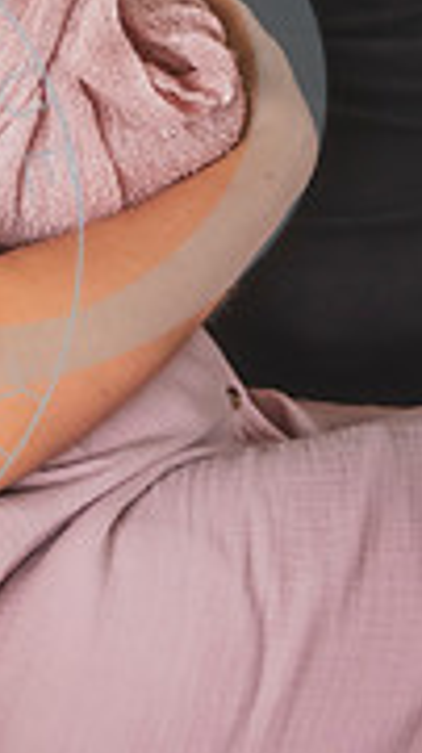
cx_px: -117
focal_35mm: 147
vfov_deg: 14.3
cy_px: -79
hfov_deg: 8.1
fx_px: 2930
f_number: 2.8
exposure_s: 1/200
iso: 2500
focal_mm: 56
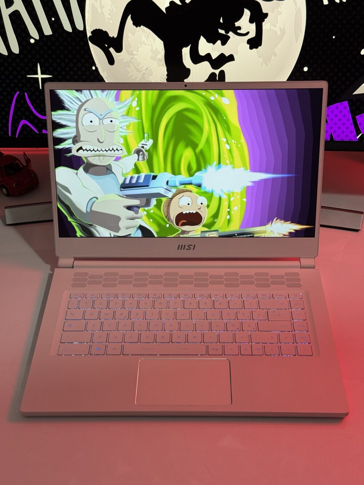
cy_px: 242
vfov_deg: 39.7
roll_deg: +0.2
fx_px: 673
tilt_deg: -37.9
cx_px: 182
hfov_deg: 30.3
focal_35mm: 48
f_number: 1.78
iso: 64
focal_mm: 6.76
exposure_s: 1/120
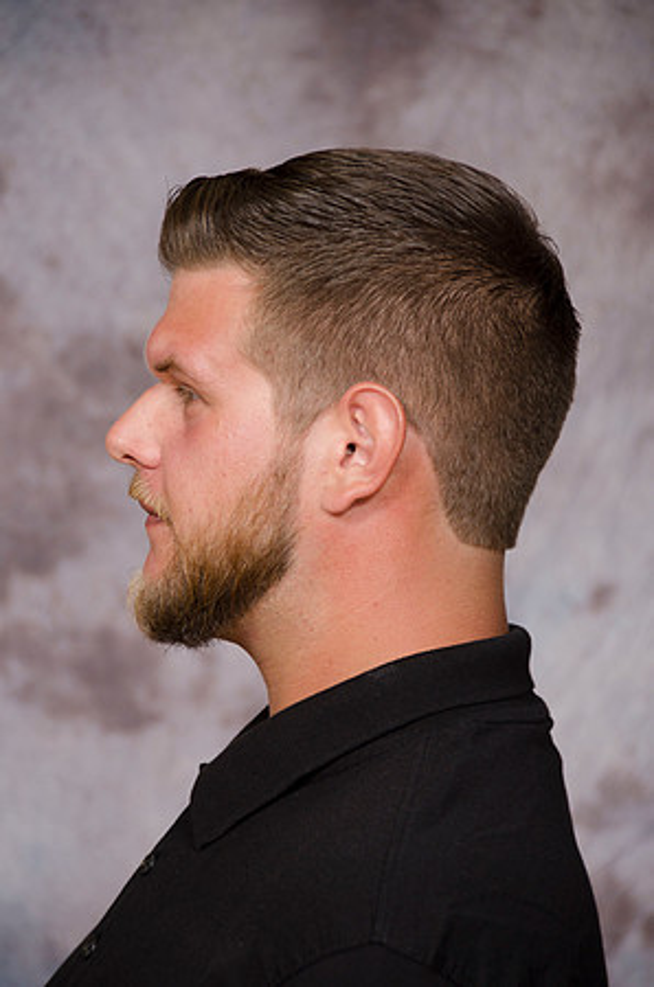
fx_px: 5543
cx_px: 327
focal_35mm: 202
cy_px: 494
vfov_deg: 10.2
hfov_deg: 6.8
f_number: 5.6
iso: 200
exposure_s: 1/125
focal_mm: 135
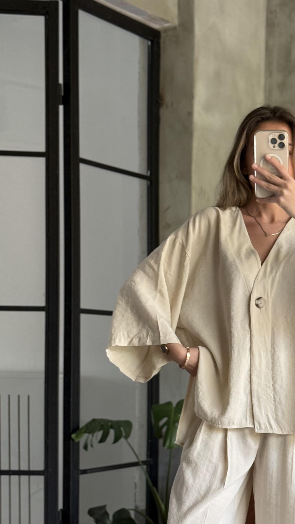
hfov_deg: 14.0
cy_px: 360
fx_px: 1196
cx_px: 245
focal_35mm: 86
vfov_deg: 24.6
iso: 100
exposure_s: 1/60
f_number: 1.78
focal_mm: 6.76
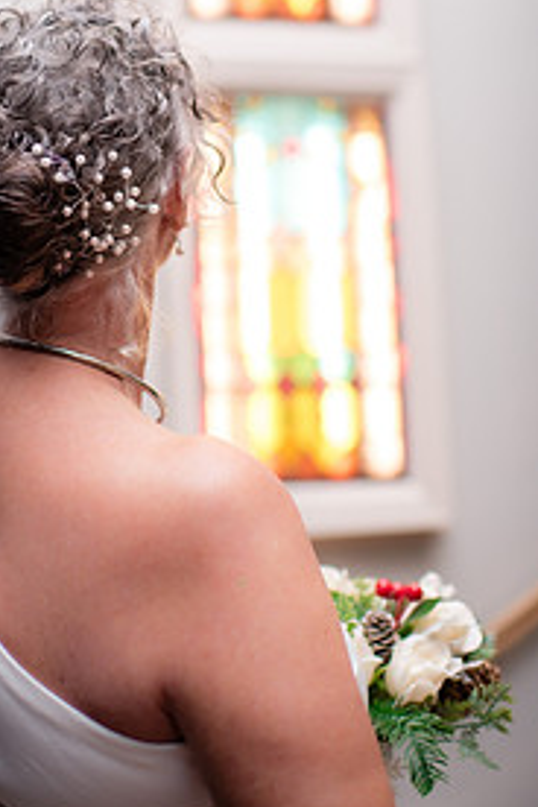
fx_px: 1278
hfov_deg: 23.4
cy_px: 193
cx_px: 108
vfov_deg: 34.3
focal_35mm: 57
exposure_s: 1/200
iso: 320
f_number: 2
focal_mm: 35
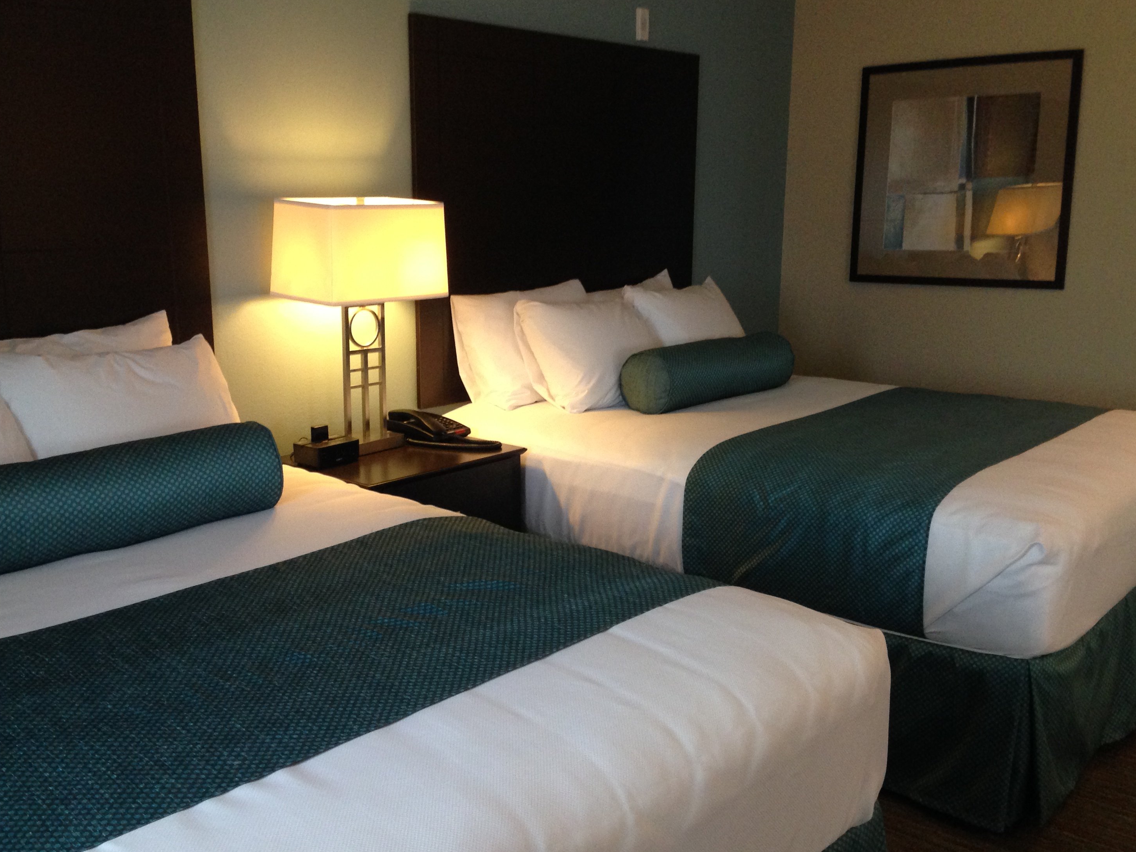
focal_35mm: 37
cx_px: 544
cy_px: 451
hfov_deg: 50.1
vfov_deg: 38.6
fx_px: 1214
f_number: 2.4
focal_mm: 4.12
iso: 200
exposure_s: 1/20
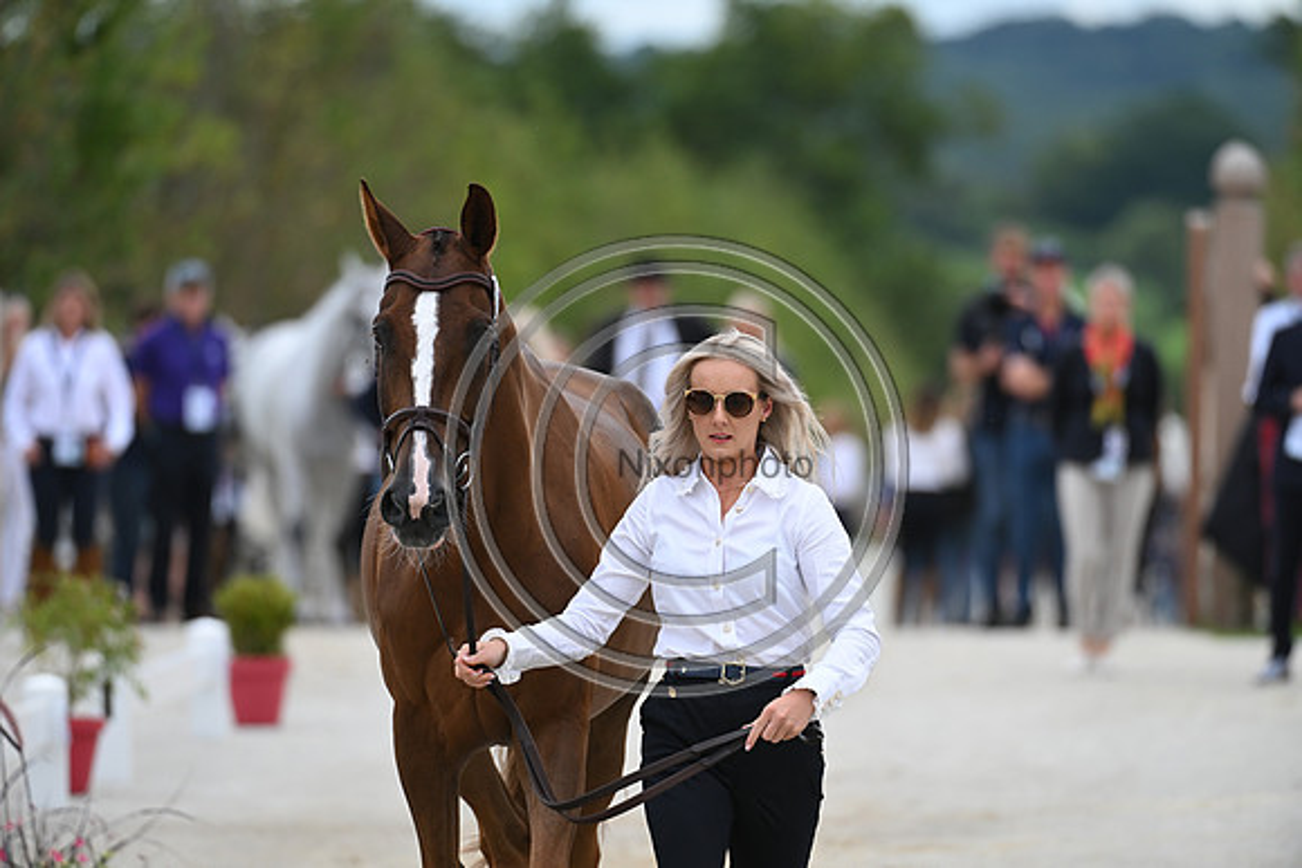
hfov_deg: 5.2
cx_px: 651
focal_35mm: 400
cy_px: 434
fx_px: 14469
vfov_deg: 3.4
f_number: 5.6
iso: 500
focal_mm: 400
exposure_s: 1/1600
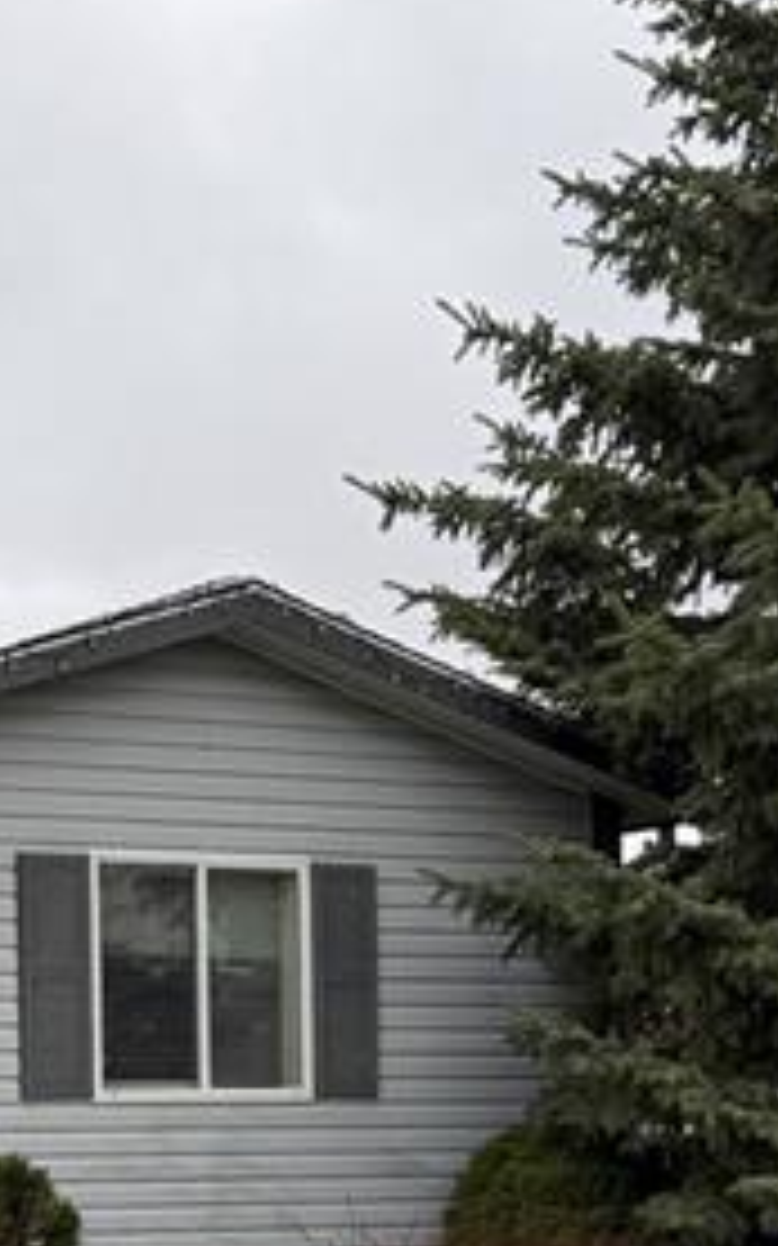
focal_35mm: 94
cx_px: -234
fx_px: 3191
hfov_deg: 13.4
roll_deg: +0.8
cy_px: 1228
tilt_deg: +1.0
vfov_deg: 21.4
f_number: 1.78
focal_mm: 6.76
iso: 80
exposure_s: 1/1046
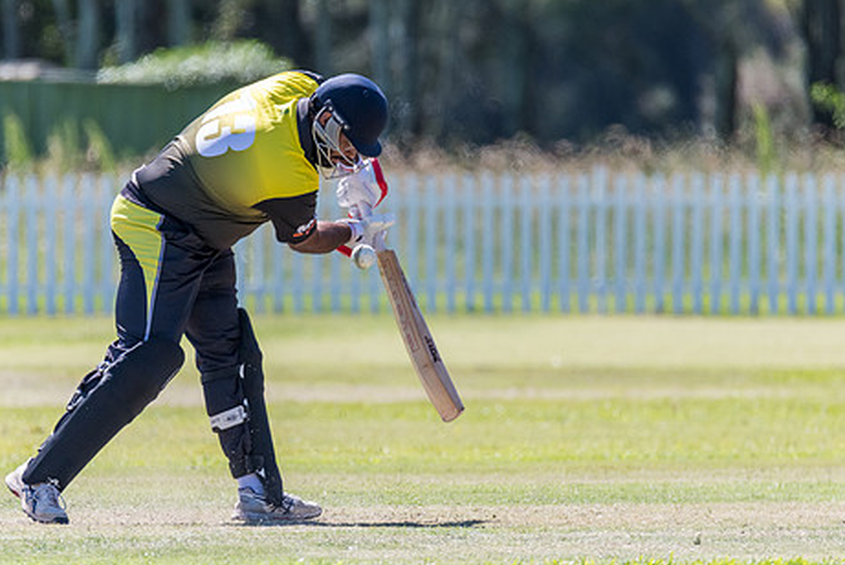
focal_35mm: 879
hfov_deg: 2.3
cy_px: 237
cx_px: 380
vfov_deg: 1.6
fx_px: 20644
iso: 1000
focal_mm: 600
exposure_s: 1/2000
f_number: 6.3
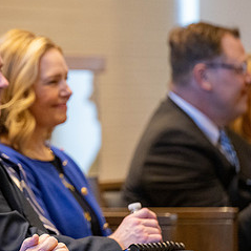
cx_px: 9
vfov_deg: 4.3
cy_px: 117
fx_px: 3380
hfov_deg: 4.2
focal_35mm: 412
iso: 3200
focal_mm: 200
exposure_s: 1/320
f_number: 2.8
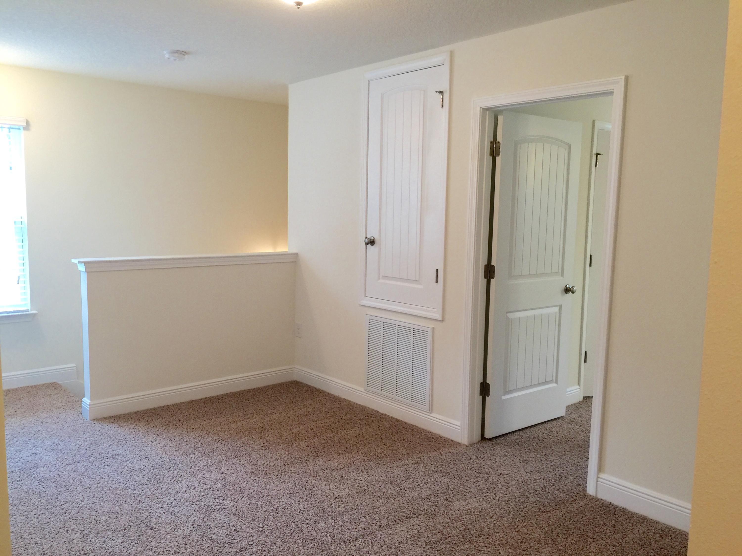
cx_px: 371
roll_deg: -1.8
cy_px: 278
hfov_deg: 61.7
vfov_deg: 48.2
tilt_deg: -5.6
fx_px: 622
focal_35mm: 29
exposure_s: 1/15
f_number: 2.2
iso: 50
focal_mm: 4.15
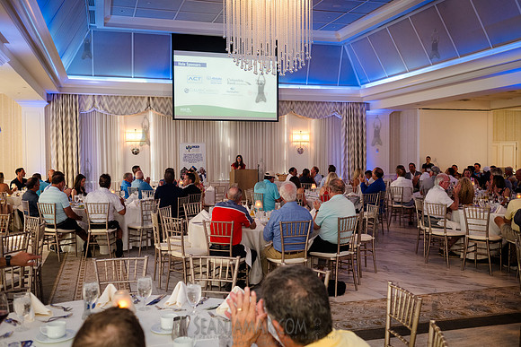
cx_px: 260
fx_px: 507
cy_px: 174
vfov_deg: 37.9
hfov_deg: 54.4
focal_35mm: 35
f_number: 4
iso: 1600
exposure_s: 1/200
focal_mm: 35
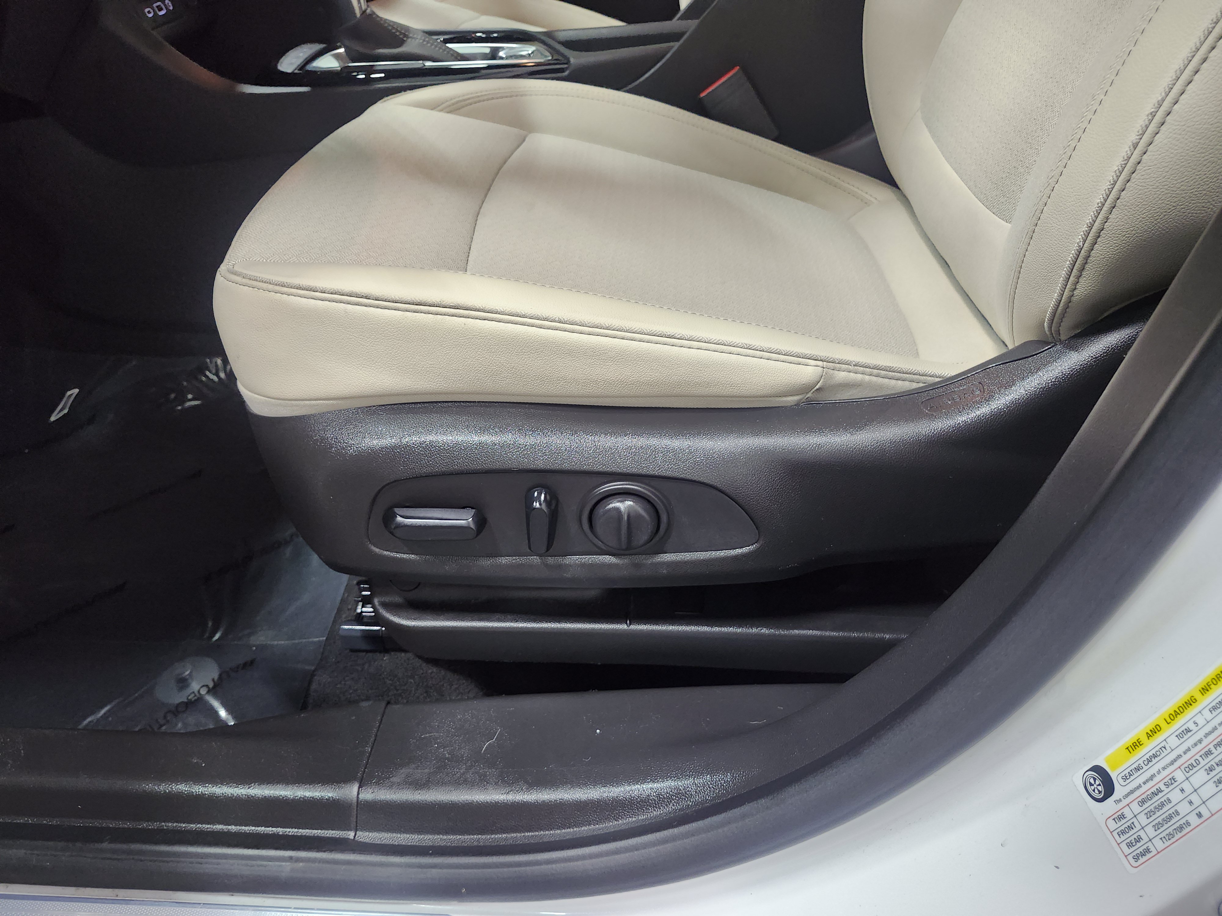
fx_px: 812
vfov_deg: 58.9
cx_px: 611
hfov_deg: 73.9
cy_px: 458
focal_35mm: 23
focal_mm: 5.54
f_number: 1.8
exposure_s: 1/120
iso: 500
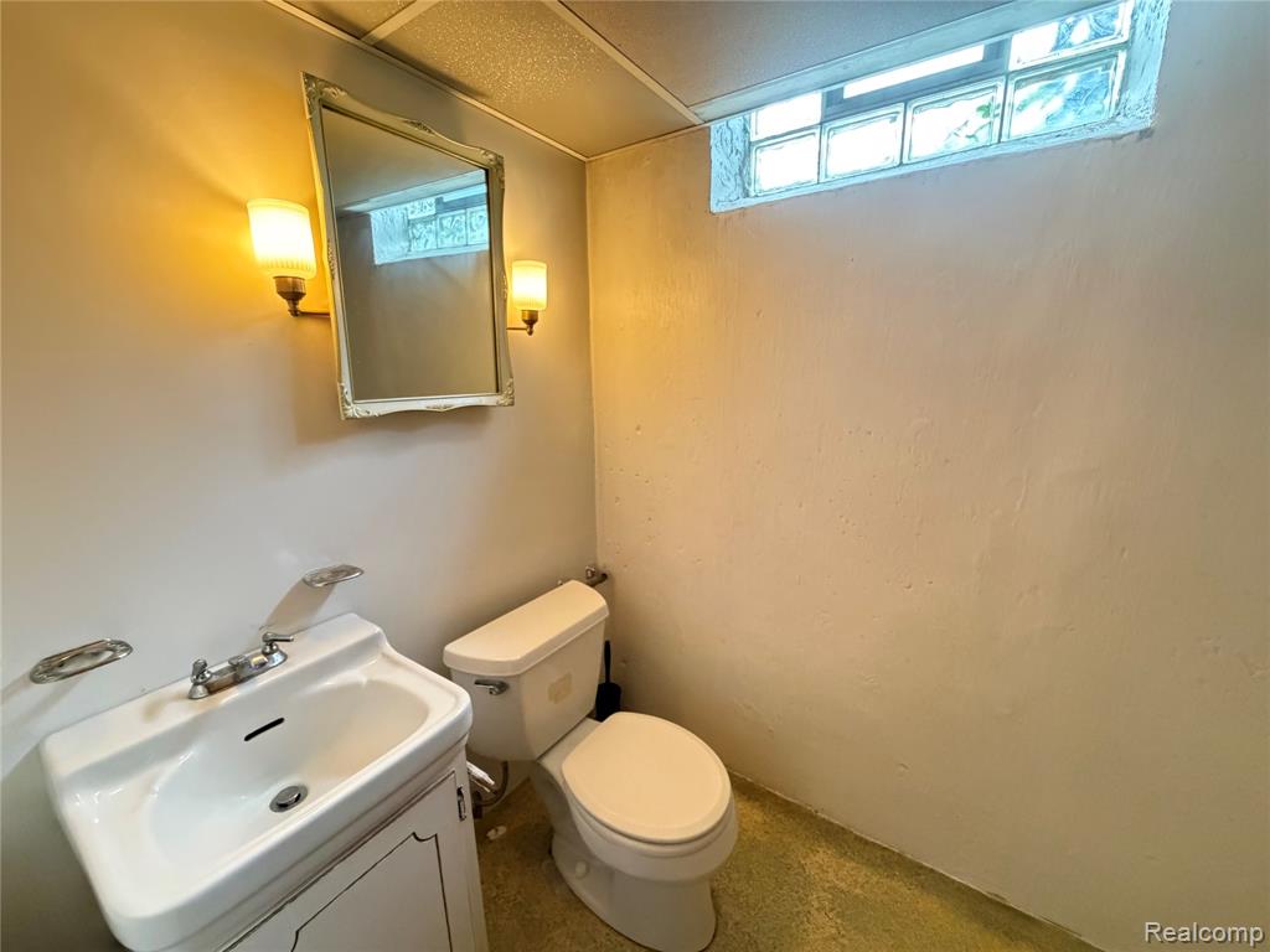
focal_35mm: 14
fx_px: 514
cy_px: 476
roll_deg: +1.2
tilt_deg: -11.8
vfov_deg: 85.7
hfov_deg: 102.1
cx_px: 635
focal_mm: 2.22
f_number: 2.2
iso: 1250
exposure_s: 1/60
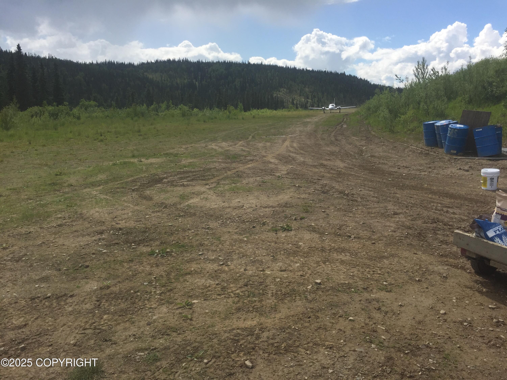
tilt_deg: -11.0
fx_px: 425
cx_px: 254
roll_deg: +4.1
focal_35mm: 29
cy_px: 190
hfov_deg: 61.7
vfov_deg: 48.2
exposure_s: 1/2639
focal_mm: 4.15
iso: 32
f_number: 2.2
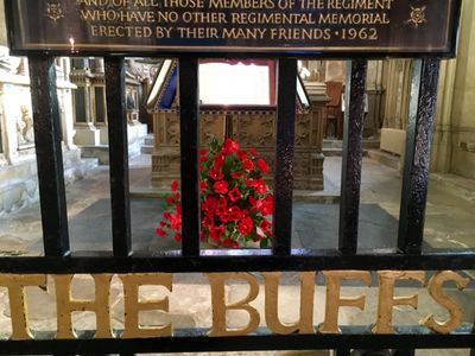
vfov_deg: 48.2
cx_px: 238
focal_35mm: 29
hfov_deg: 61.7
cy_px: 178
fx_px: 398
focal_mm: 4.15
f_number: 2.2
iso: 200
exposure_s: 1/20
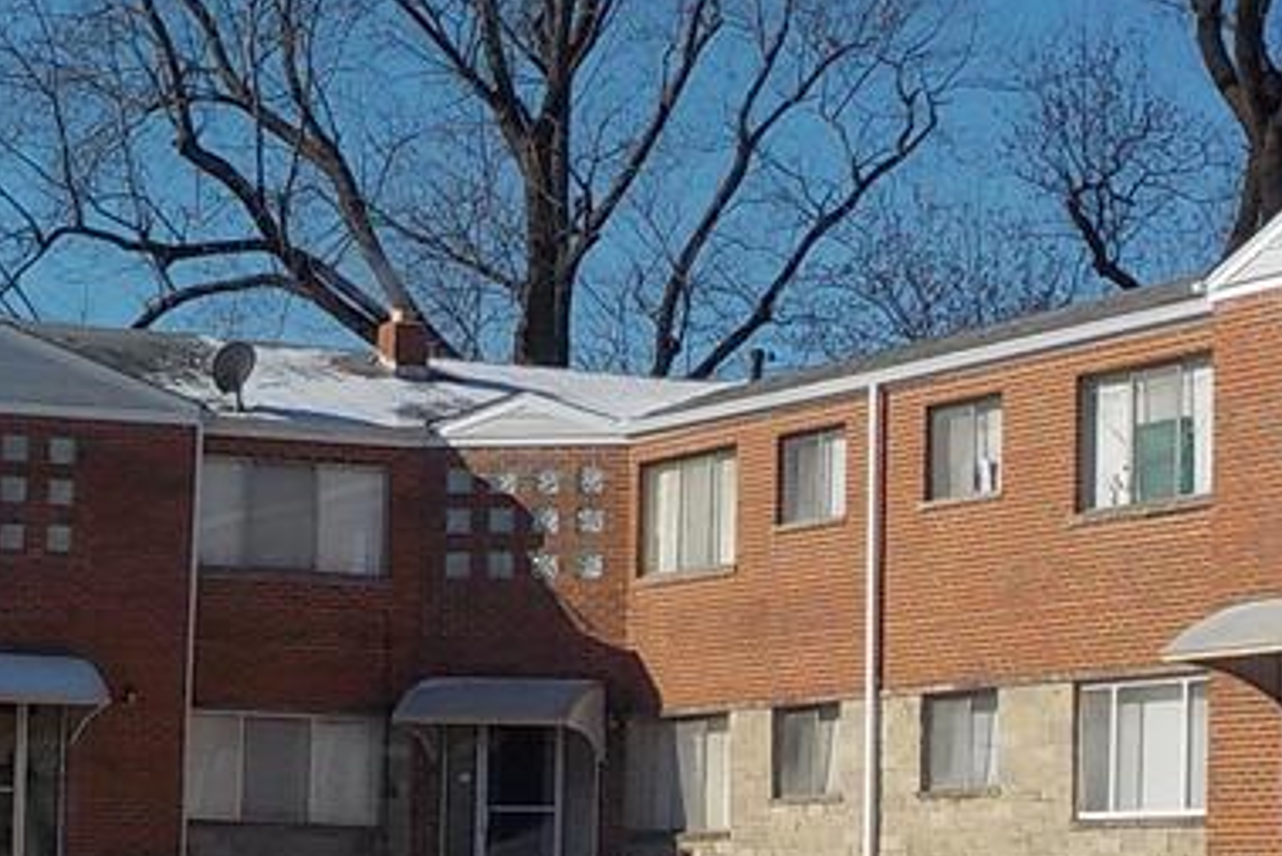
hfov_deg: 15.5
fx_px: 4702
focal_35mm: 132
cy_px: 826
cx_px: 555
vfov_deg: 10.3
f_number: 4.2
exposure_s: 1/1600
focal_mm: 6.4
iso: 125
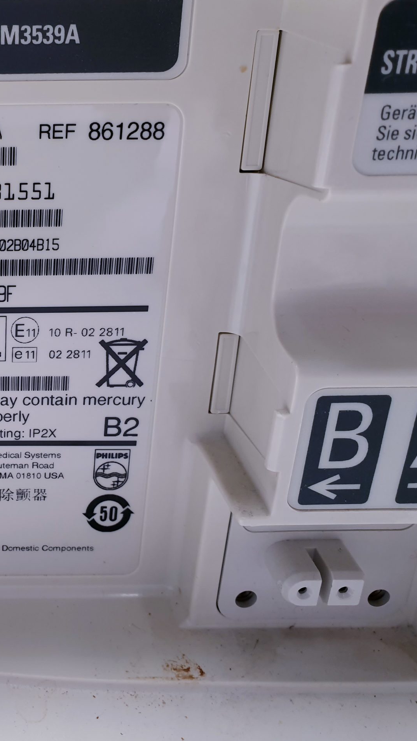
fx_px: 747
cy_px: 371
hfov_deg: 28.4
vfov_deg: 52.8
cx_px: -40
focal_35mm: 38
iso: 64
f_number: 2.4
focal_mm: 4.3
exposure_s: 1/50
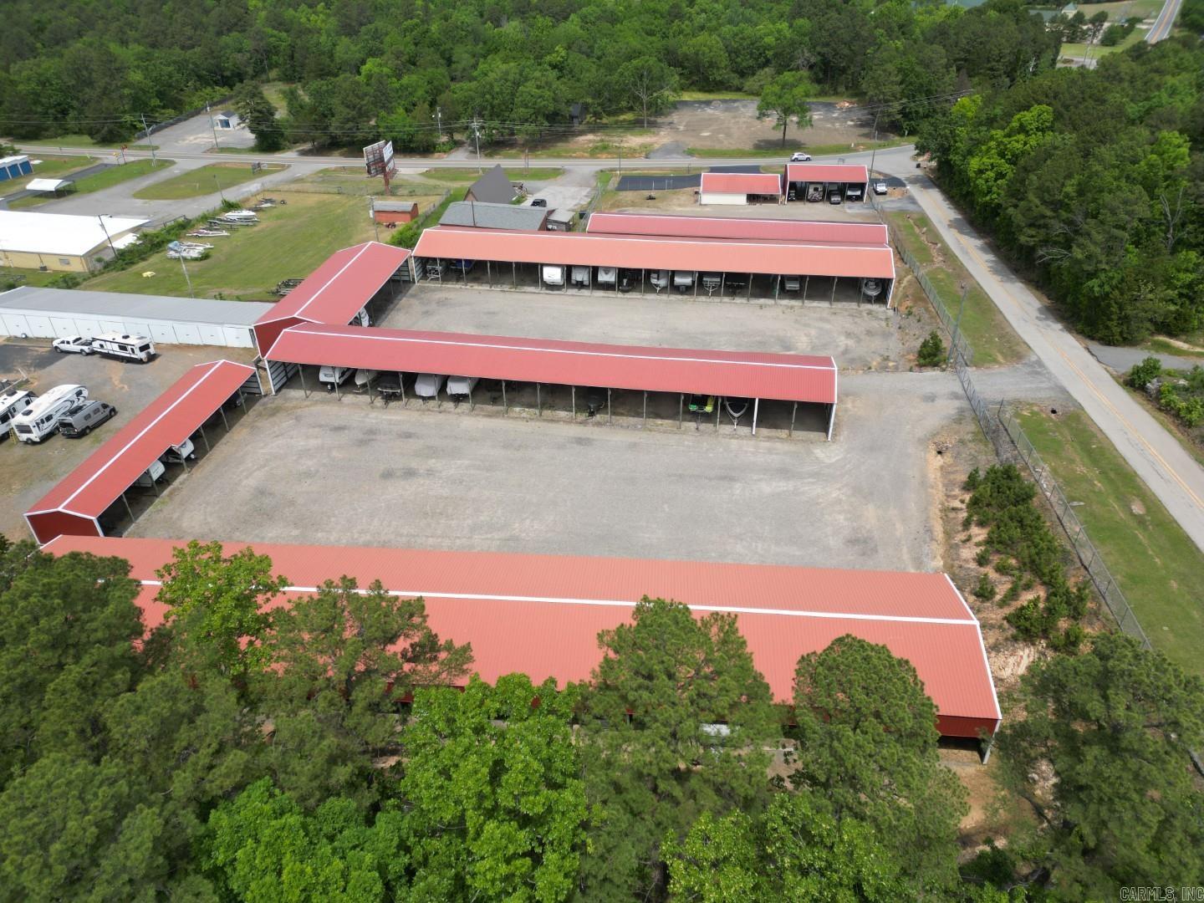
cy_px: 452
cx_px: 602
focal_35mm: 24
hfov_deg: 71.6
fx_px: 835
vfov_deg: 56.8
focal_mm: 6.72
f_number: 1.7
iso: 100
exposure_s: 1/2000
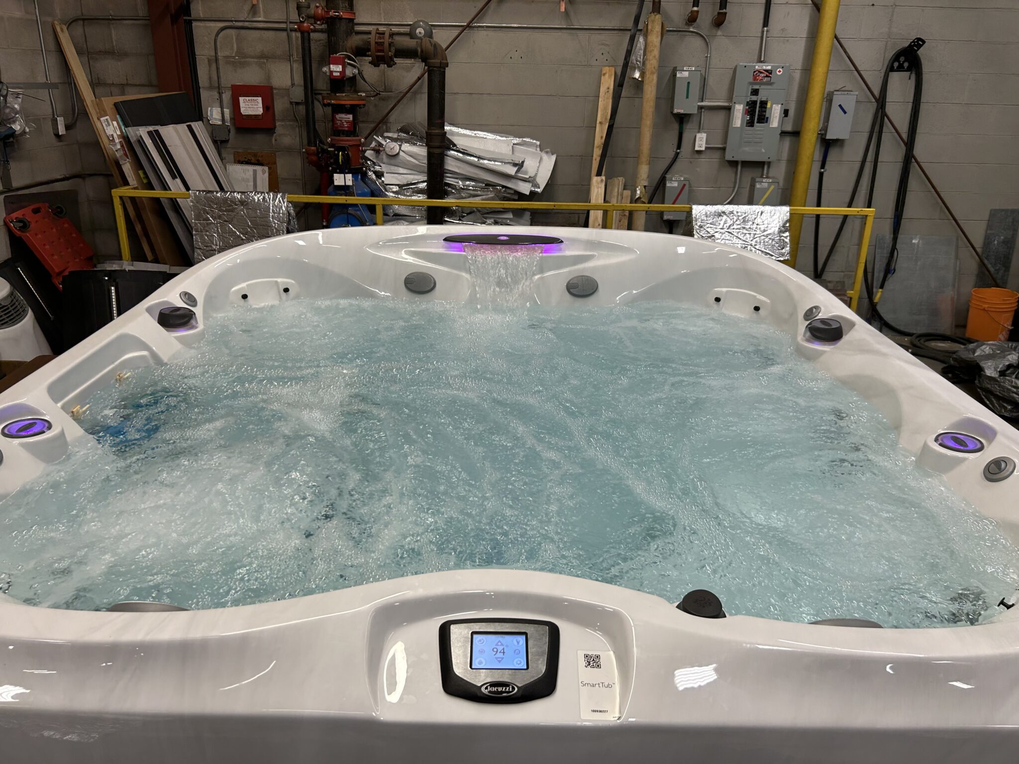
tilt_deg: -21.4
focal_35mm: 26
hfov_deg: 67.3
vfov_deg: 53.1
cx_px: 510
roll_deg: -0.6
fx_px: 765
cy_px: 382
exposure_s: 1/120
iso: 64
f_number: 1.5
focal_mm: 5.7
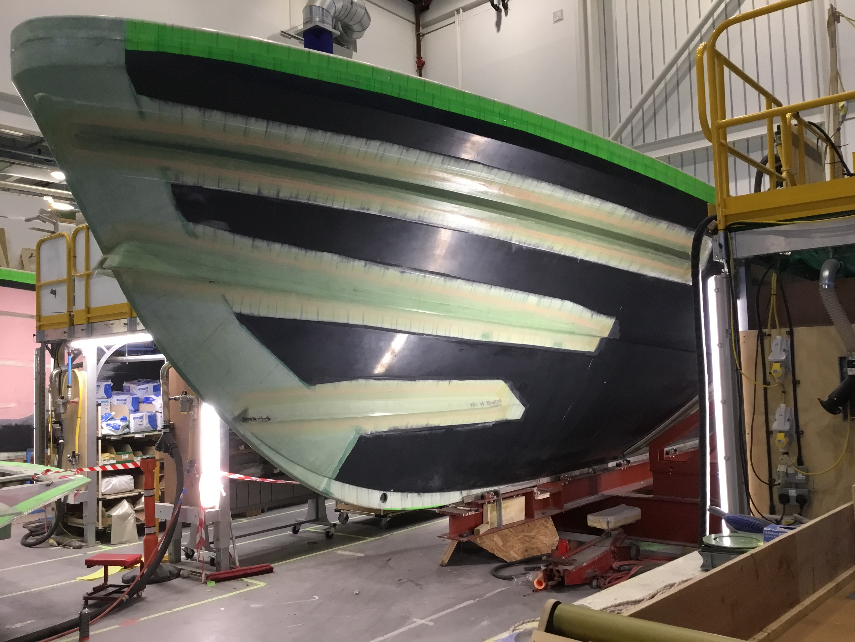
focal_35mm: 31
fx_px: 766
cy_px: 321
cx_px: 428
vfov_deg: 45.4
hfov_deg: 58.4
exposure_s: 1/33
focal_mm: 3.3
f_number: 2.4
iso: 80
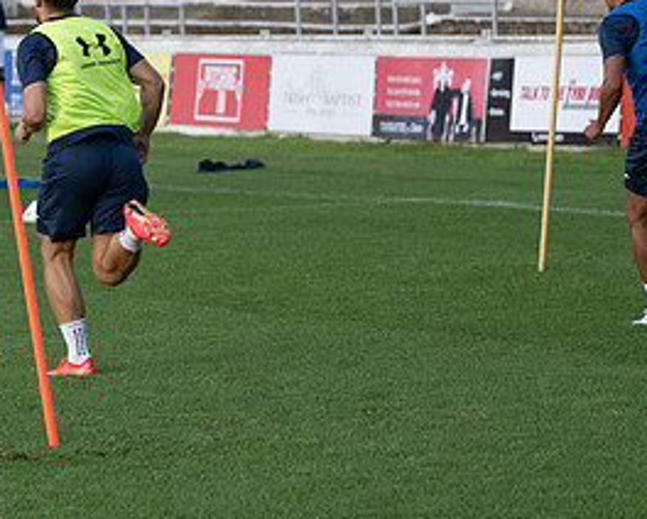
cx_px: 5
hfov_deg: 7.6
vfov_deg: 6.1
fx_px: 4852
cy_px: 171
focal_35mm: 253
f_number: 2.8
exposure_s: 1/2000
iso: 1000
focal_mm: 82
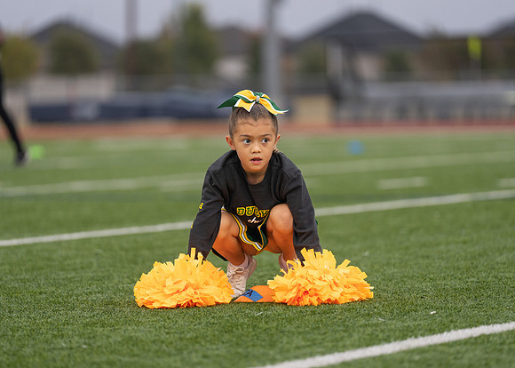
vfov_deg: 6.9
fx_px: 3065
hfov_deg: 9.6
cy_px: 184
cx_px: 258
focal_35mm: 210
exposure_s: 1/1000
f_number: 2.8
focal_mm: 200
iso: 640
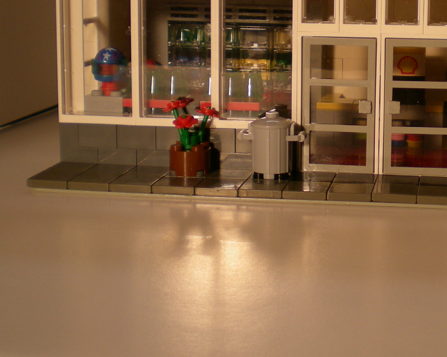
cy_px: 92
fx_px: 939
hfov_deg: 26.2
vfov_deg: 21.4
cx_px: 368
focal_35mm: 71
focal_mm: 6.3
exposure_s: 1/64.2
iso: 50
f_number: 3.1
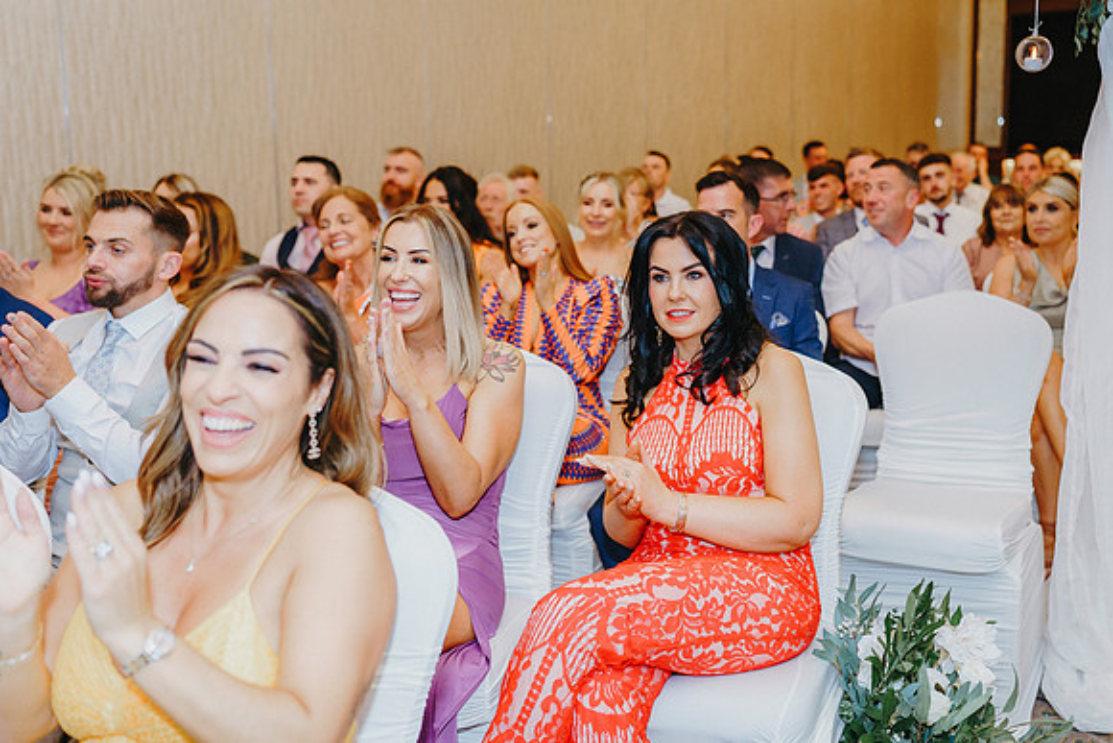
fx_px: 1224
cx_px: 629
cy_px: 323
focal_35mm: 40
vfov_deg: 33.7
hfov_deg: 48.8
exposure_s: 1/200
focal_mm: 35
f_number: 2.2
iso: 1000
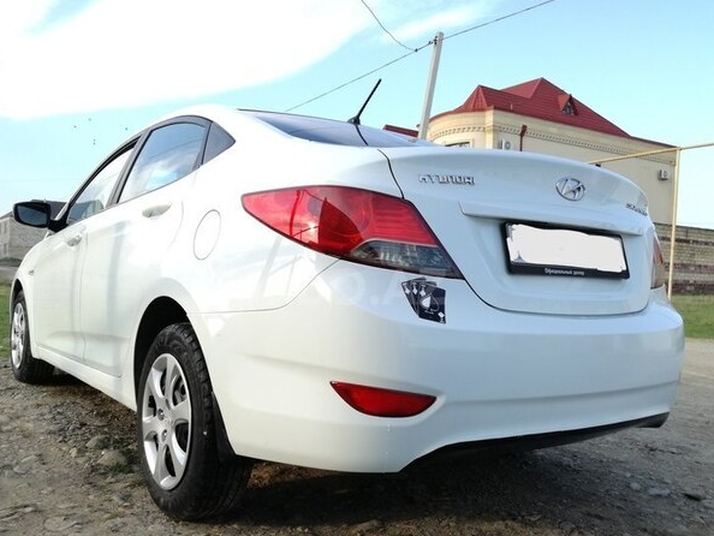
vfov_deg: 46.8
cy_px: 287
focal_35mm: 30
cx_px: 323
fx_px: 619
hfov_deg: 59.8
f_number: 2
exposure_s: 1/309
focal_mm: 3.79
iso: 50
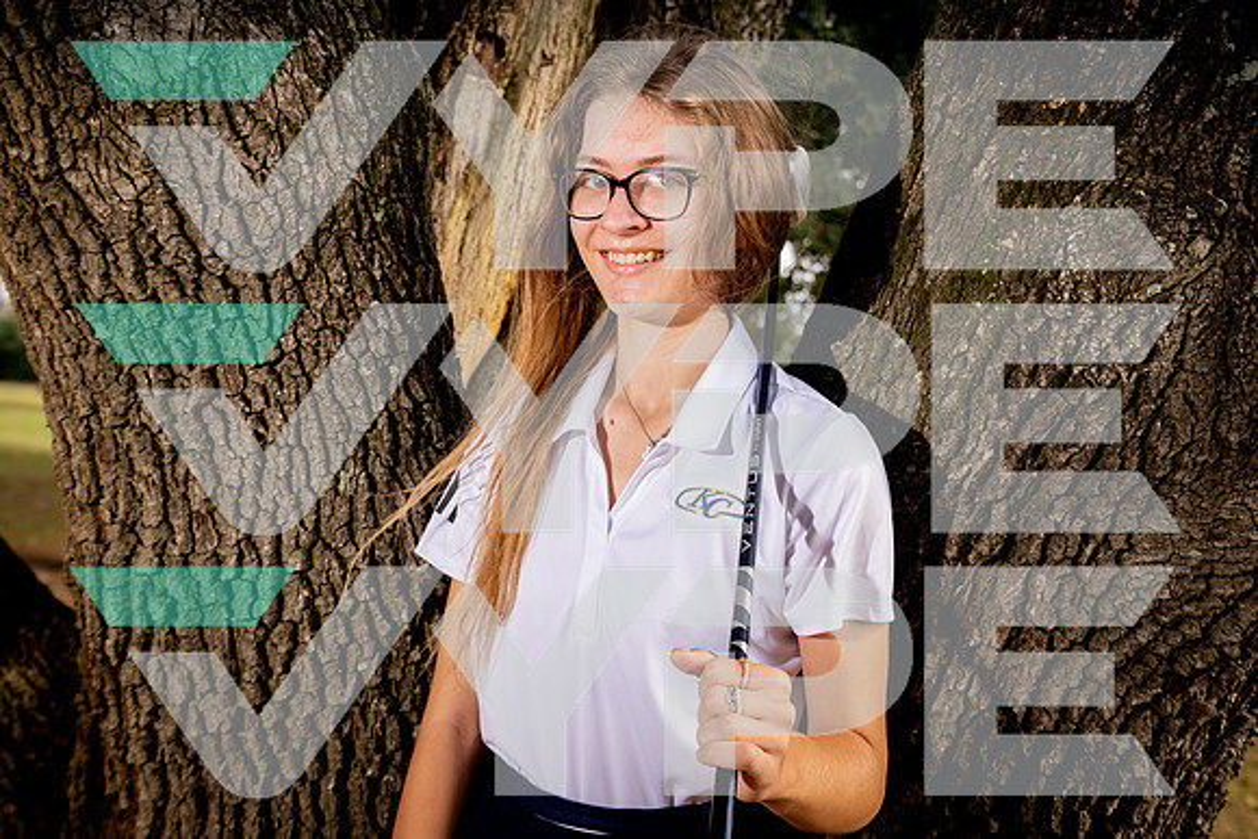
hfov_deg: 44.5
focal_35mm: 44
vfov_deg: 30.5
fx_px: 1538
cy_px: 420
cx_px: 629
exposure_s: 1/250
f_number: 5
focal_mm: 44
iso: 160
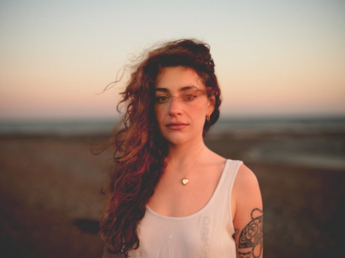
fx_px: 439
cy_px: 129
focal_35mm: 44
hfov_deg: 42.9
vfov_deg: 32.9
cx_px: 172
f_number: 2.2
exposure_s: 1/250
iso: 400
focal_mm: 55
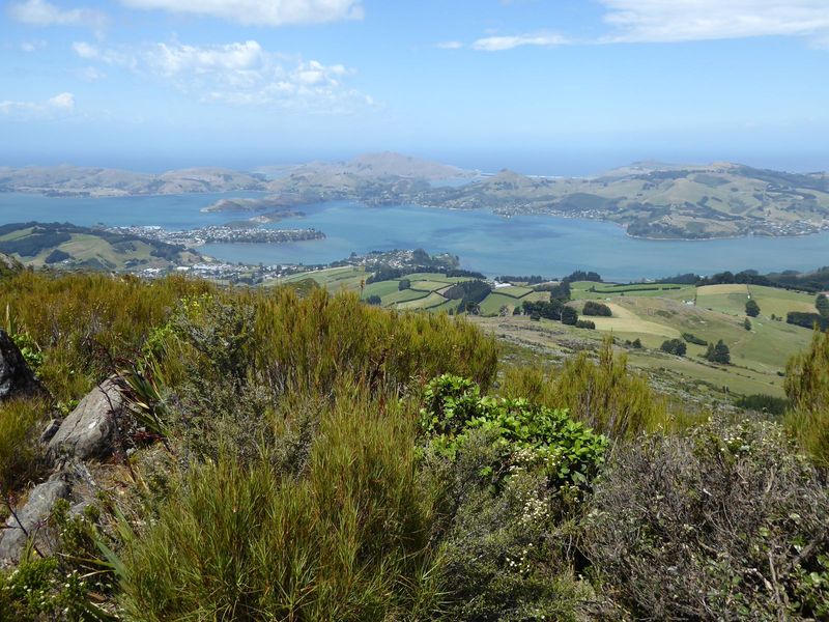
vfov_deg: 44.2
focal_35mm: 32
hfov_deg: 56.8
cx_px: 414
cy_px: 311
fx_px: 766
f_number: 3.5
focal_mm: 5.4
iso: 80
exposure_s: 1/800
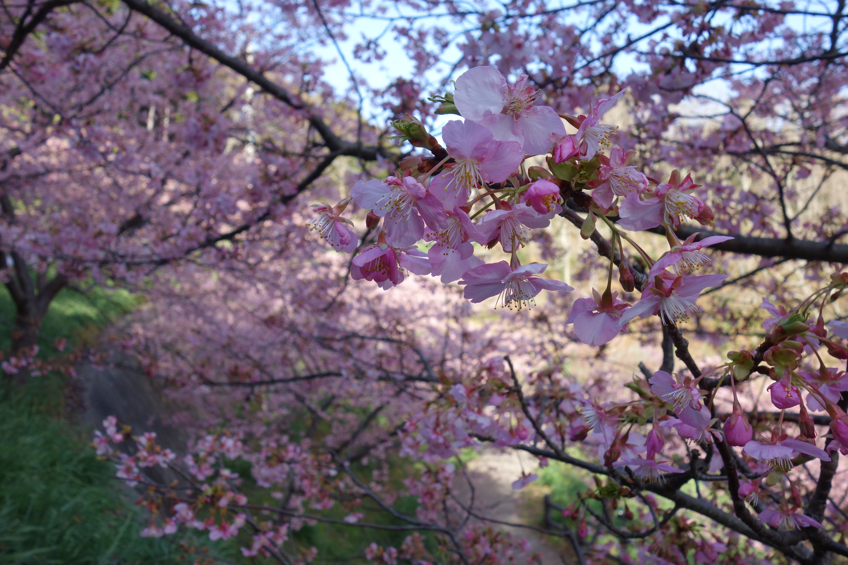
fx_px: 660
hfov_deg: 65.5
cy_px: 282
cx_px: 424
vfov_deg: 46.4
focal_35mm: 28
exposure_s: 1/125
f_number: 5.6
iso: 125
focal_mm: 10.4
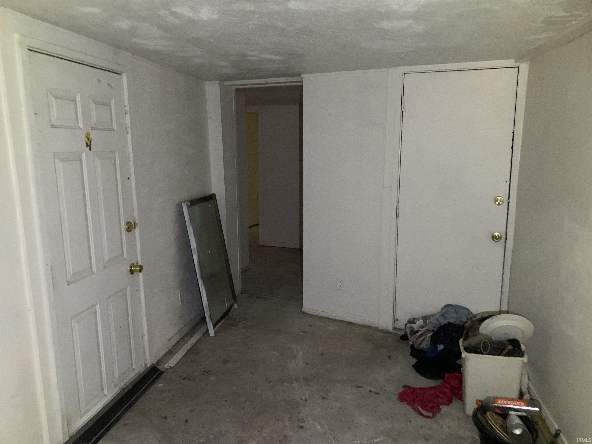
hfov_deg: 67.3
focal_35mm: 26
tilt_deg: -8.8
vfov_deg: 53.1
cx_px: 296
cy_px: 222
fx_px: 445
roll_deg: -0.3
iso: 800
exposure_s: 1/27
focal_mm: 4.25
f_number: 1.8
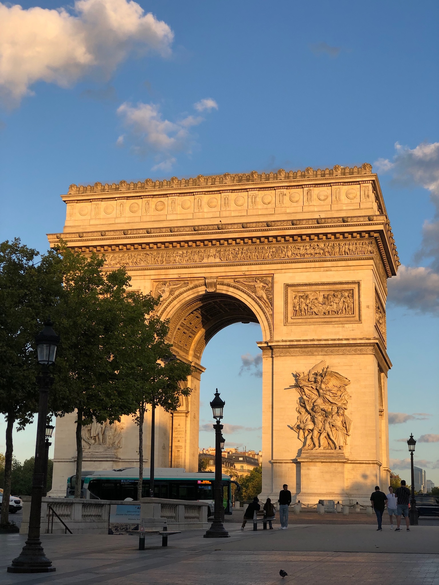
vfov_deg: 33.8
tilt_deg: +13.7
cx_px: 220
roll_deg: -2.2
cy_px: 292
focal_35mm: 57
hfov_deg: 25.7
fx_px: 964
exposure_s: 1/284
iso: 20
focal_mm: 6.6
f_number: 2.8
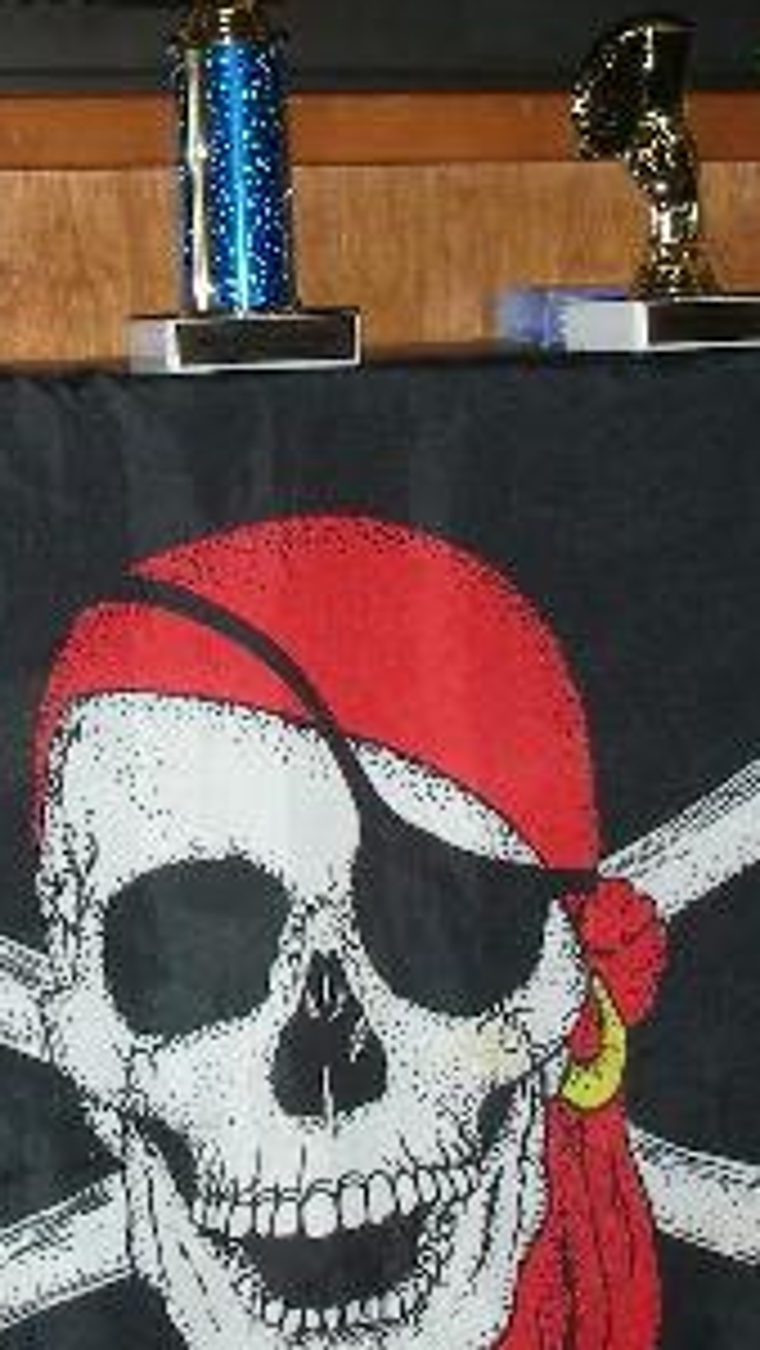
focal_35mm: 98
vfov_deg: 21.7
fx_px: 3507
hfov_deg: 12.3
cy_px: 459
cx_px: 200
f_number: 2.8
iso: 82
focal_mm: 5.8
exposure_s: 1/60
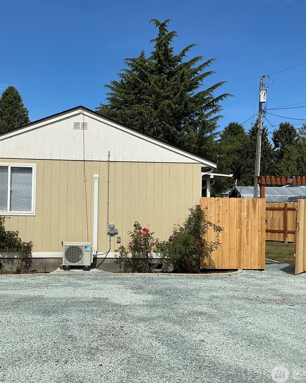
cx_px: 96
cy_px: 193
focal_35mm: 37
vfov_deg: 49.1
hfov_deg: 39.5
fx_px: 419
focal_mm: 3
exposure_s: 1/3125
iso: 25
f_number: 1.8
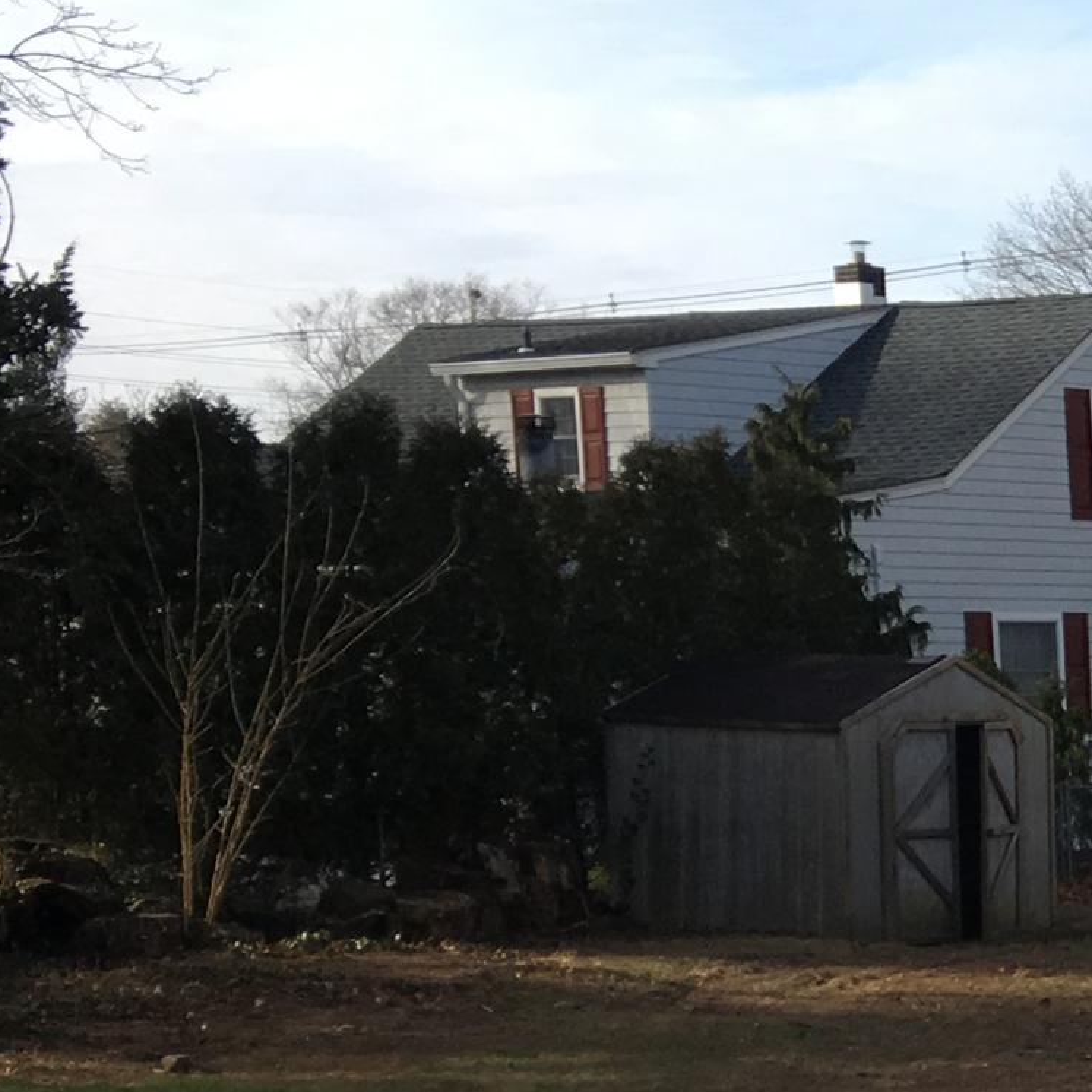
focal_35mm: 103
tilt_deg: -9.6
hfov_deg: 14.2
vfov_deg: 16.4
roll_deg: -0.4
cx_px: 2185
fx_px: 3676
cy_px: 1194
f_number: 2.2
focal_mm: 4.15
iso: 25
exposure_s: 1/635
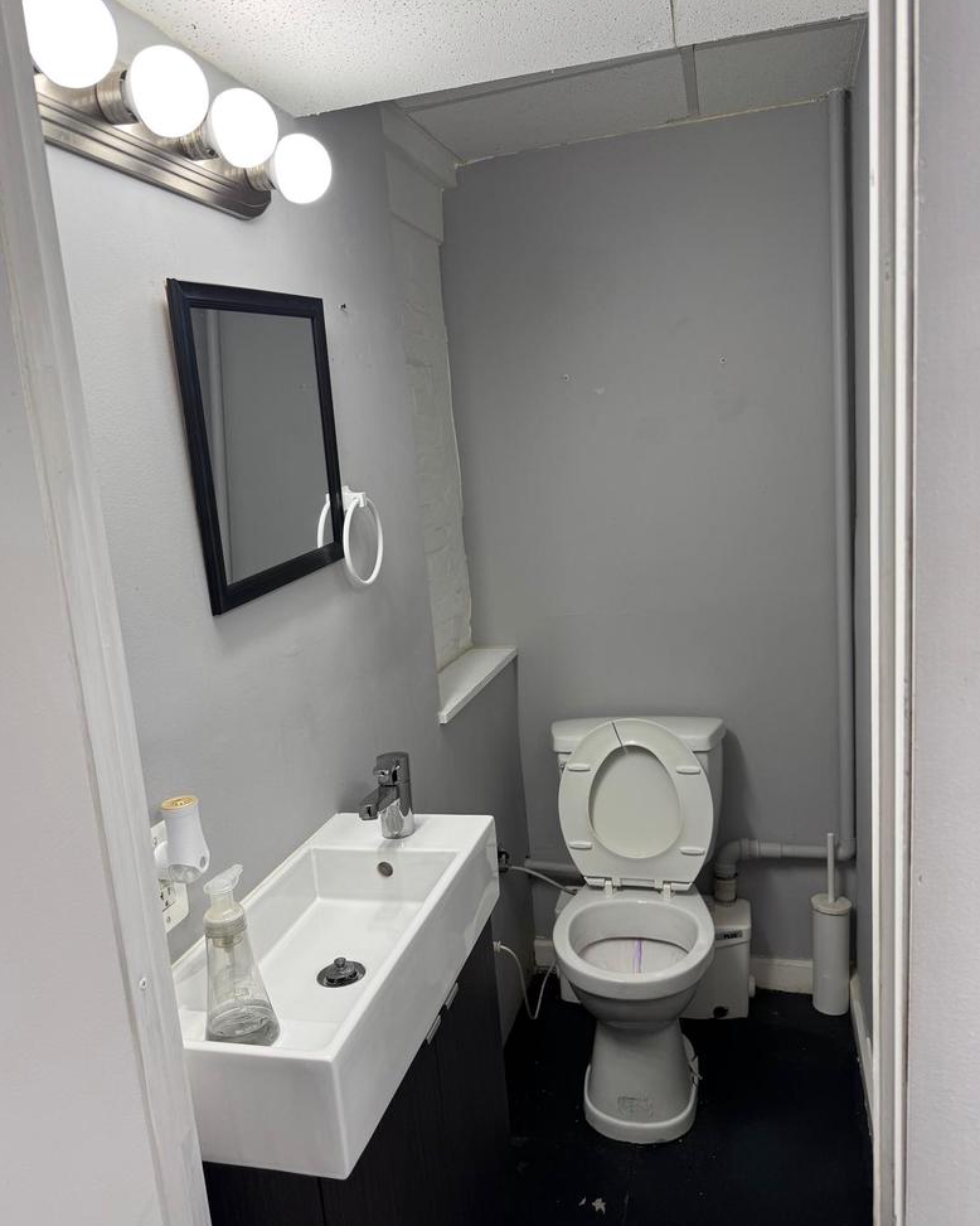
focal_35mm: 26
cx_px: 471
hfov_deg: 54.9
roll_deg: +4.8
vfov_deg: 66.0
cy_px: 631
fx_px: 943
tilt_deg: -10.3
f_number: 1.78
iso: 100
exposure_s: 1/120
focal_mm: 6.76
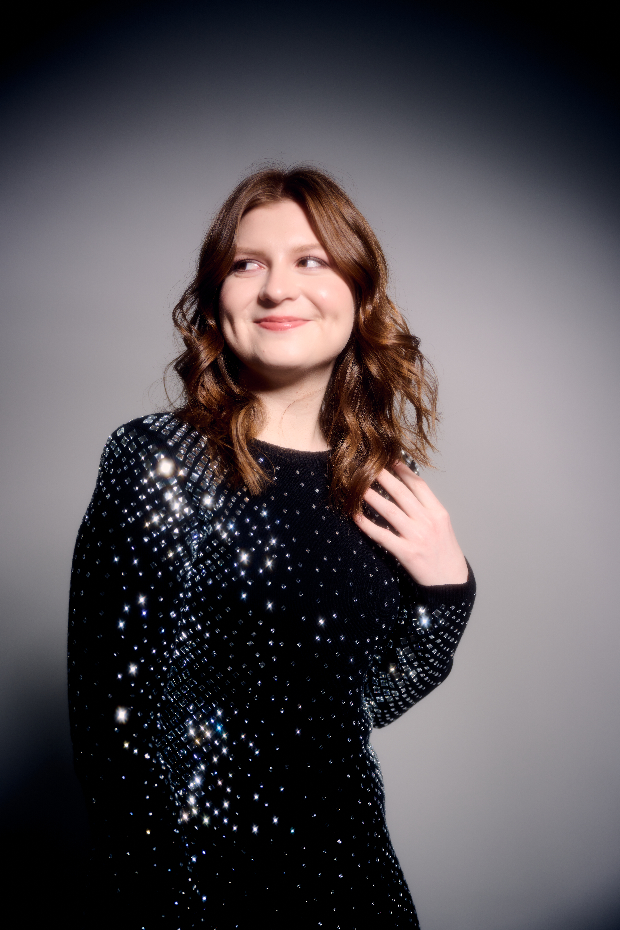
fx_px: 1033
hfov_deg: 33.4
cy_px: 465
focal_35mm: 40
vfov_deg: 48.5
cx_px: 310
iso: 100
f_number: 2.8
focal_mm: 40
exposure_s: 1/200
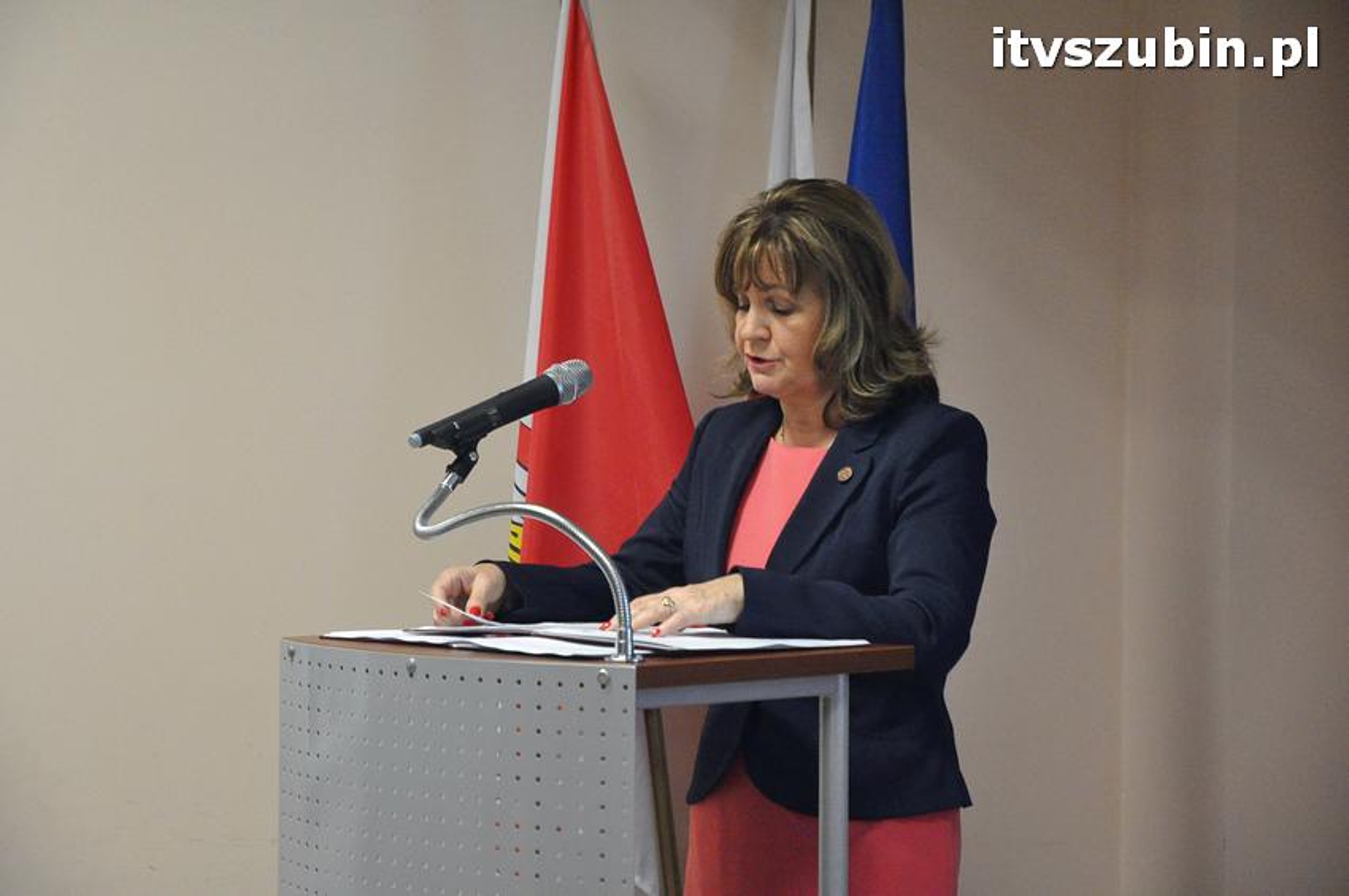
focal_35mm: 105
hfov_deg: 19.5
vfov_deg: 13.0
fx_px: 3931
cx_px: 674
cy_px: 448
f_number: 4.5
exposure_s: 1/160
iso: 2500
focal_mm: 70
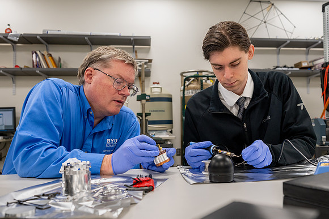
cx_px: 181
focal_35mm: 32
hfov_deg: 59.0
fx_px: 290
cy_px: 111
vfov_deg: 41.5
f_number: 4
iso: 500
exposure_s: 1/125
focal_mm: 24
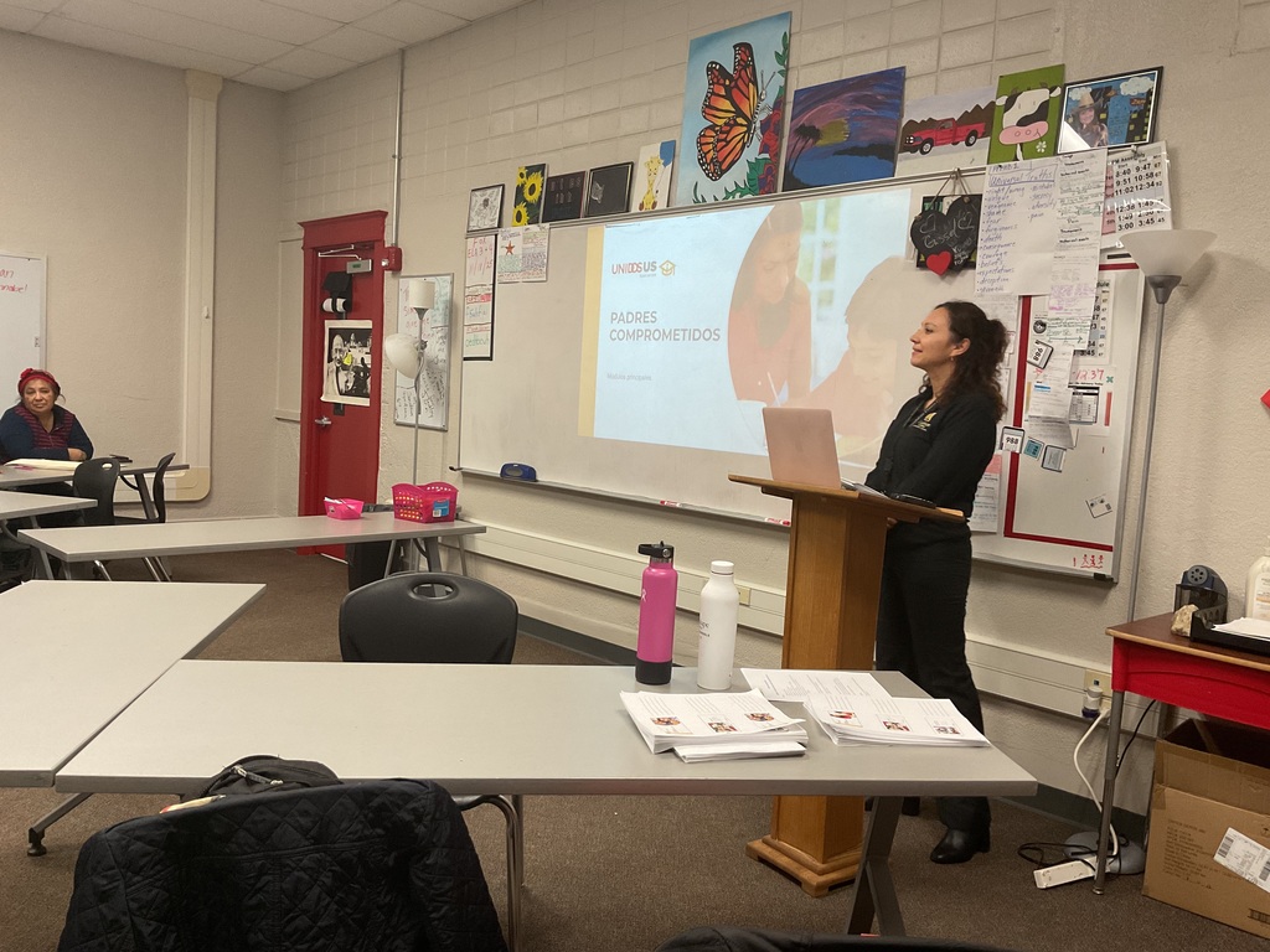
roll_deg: -2.4
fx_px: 1064
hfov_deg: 61.7
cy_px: 476
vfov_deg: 48.2
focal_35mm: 29
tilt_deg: -5.4
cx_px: 635
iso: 100
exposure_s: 1/60
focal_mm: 3
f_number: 1.8
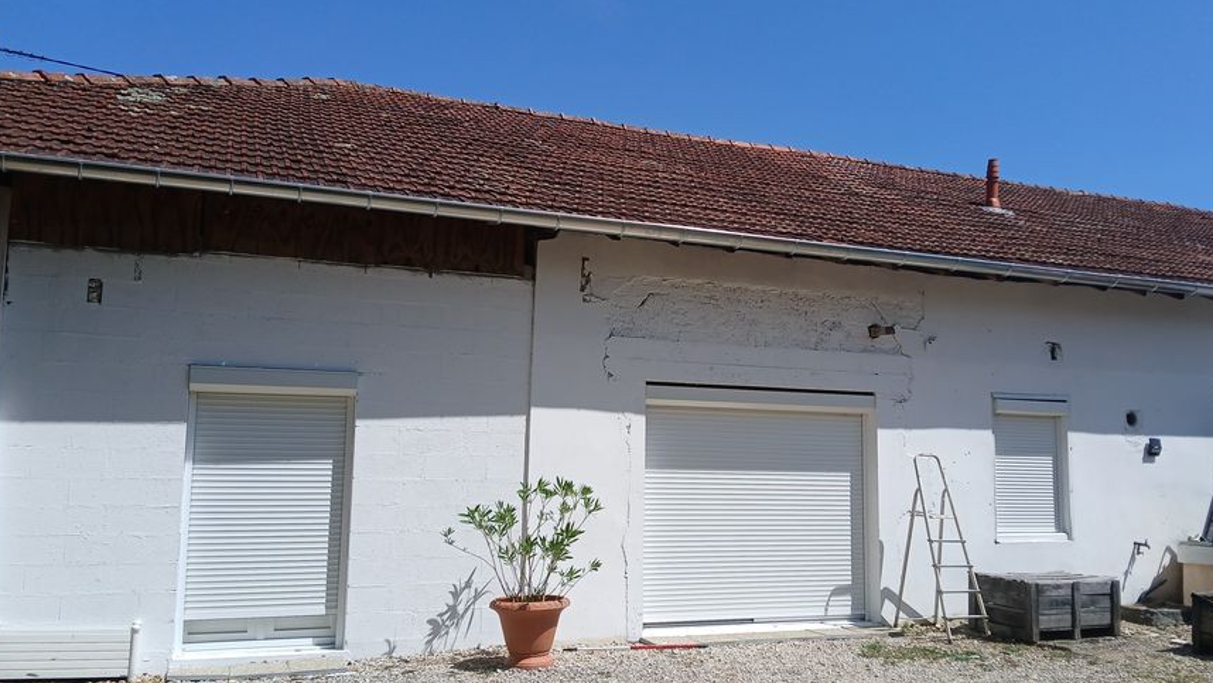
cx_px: 672
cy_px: 365
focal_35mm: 33
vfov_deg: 35.6
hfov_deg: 59.3
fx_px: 1062
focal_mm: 3.98
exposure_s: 1/1050
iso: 20
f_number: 1.8
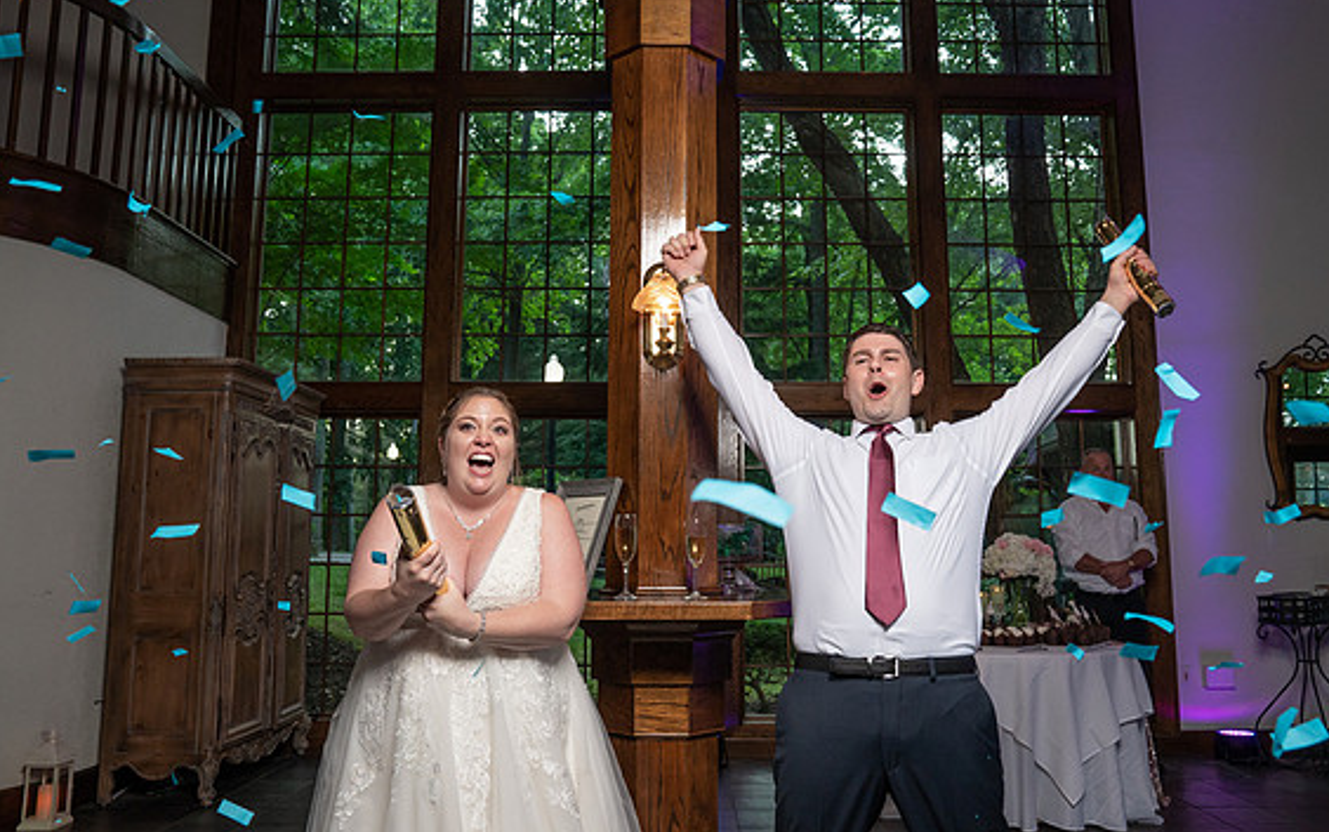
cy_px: 385
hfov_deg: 62.9
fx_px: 1087
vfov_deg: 41.8
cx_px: 679
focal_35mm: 30
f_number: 5.6
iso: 2000
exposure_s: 1/200
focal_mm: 28
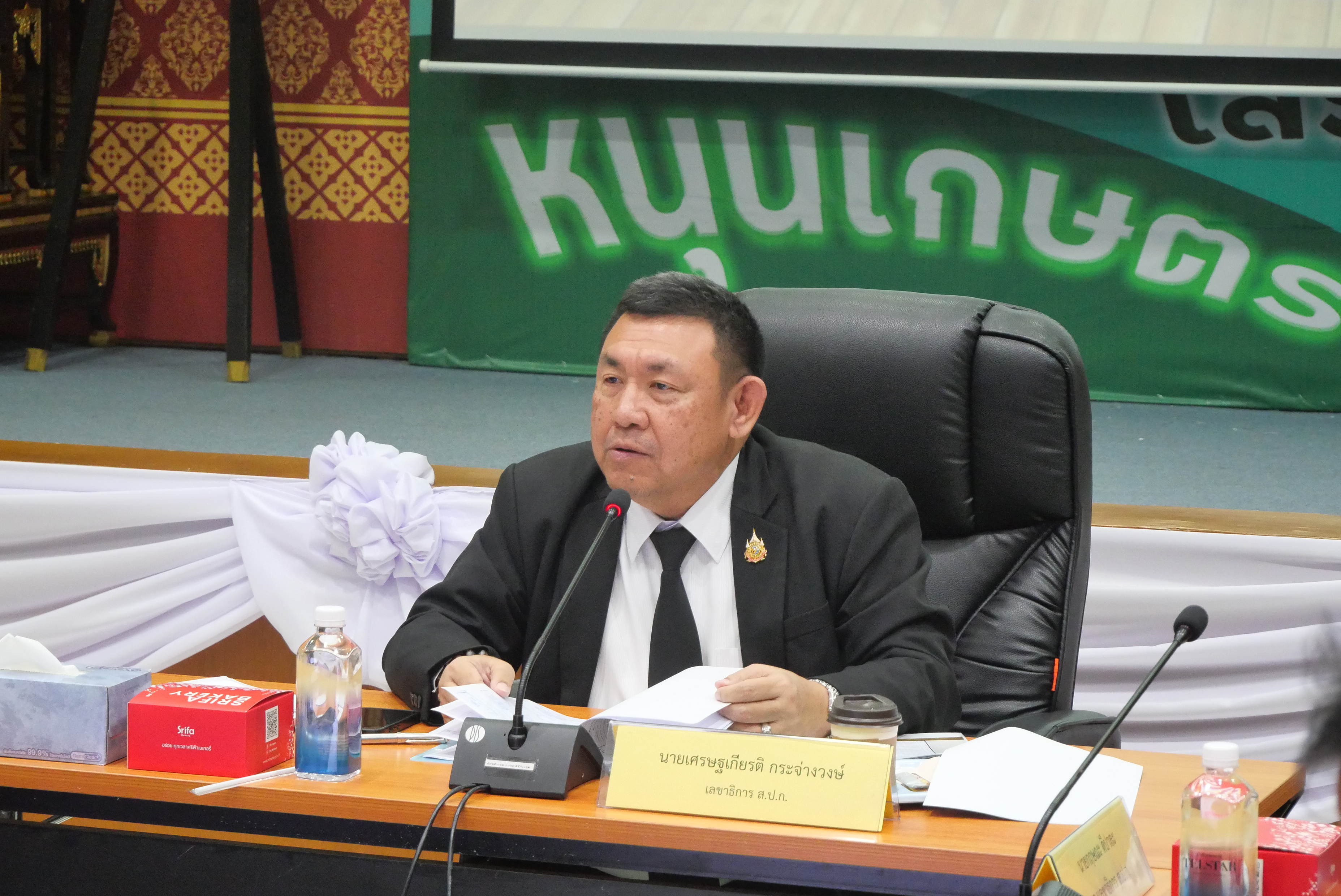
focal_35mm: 124
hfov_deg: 16.5
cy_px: 448
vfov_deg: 11.1
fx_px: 4622
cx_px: 670
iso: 3200
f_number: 5.6
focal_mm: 60
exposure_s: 1/60
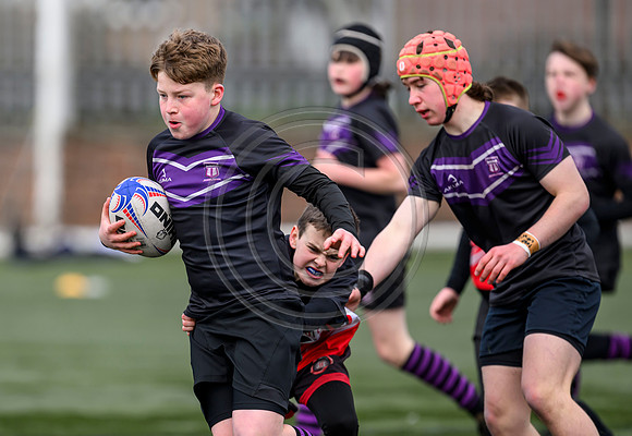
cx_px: 244
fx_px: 8622
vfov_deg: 2.9
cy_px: 259
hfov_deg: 4.2
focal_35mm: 486
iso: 500
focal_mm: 400
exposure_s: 1/1600
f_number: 3.5
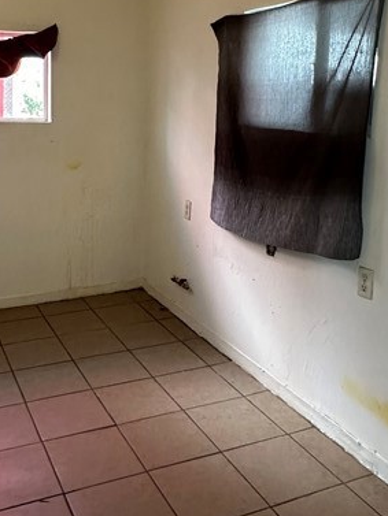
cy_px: 178
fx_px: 568
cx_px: 128
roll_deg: +0.3
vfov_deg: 48.3
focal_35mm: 38
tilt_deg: -7.2
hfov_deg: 37.3
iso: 320
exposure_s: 1/60
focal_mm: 2.22
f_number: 2.2
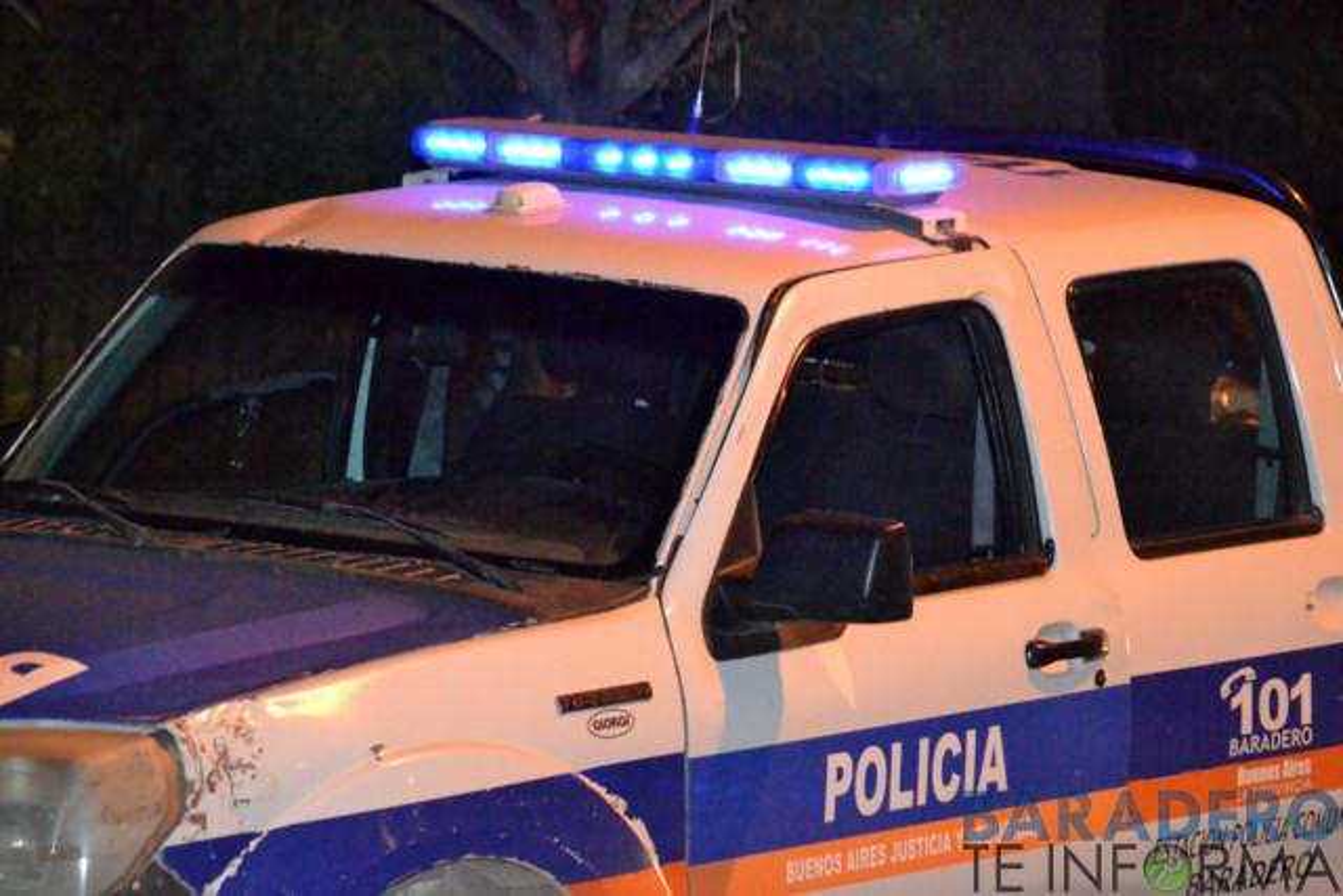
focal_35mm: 255
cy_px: 448
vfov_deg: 5.4
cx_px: 672
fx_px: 9514
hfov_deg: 8.1
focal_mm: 170
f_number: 5.6
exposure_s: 1/125
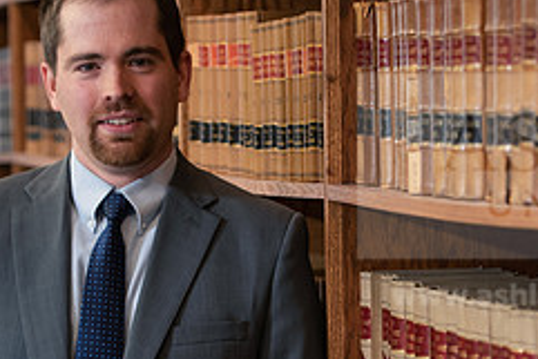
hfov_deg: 10.4
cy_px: 342
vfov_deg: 7.0
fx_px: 2946
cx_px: 290
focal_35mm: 197
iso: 800
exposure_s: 1/125
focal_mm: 82
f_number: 3.2
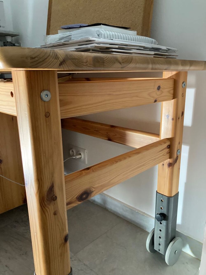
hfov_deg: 49.8
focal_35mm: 28
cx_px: 103
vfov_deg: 63.4
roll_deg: -0.7
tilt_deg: -14.4
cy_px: 138
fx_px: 222
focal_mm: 3.99
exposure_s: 1/30
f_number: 1.8
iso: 500
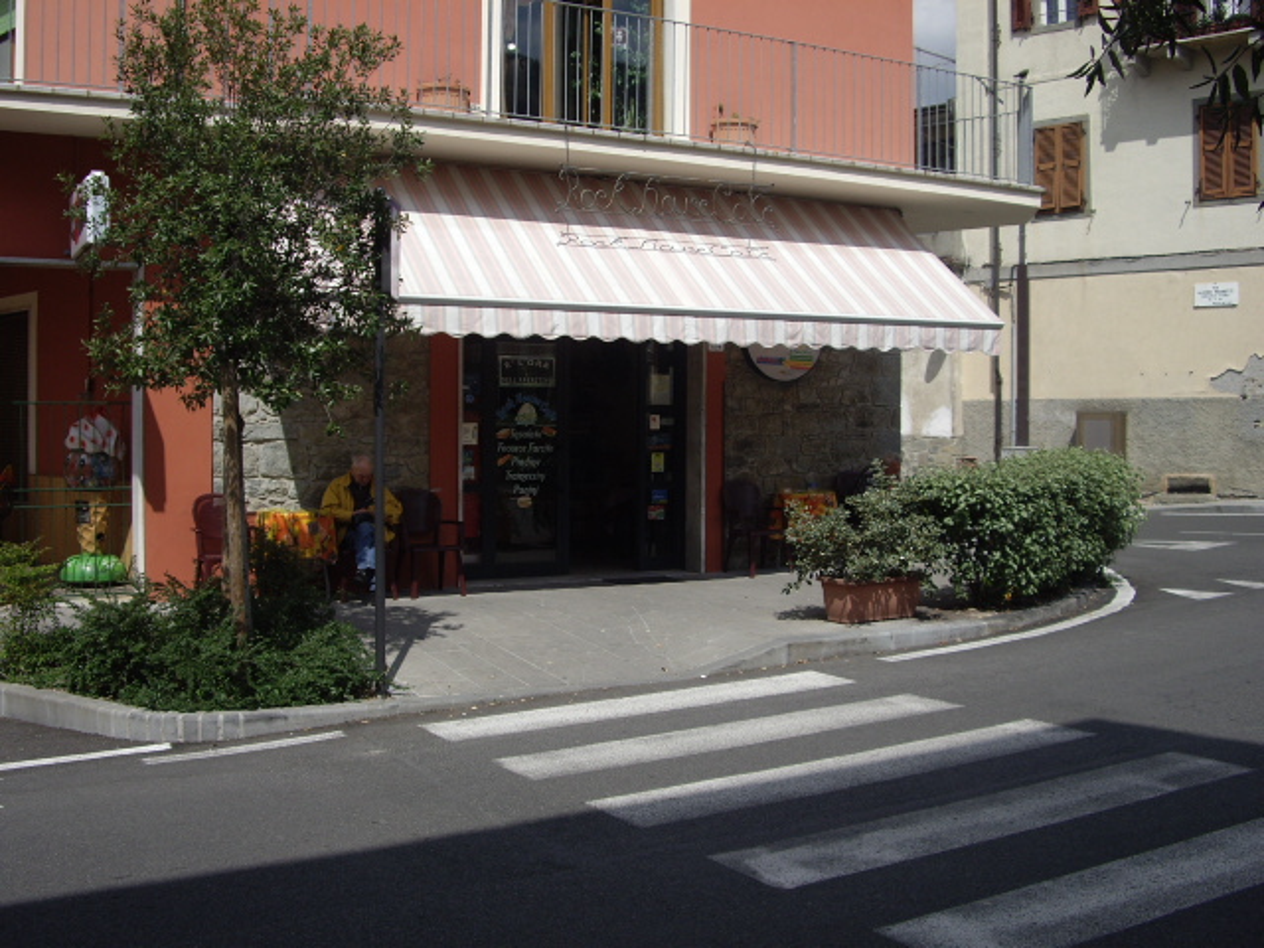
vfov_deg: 37.7
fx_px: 1388
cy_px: 474
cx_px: 632
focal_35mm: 38
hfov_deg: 49.0
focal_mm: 7.9
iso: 50
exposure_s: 1/320
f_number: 5.6
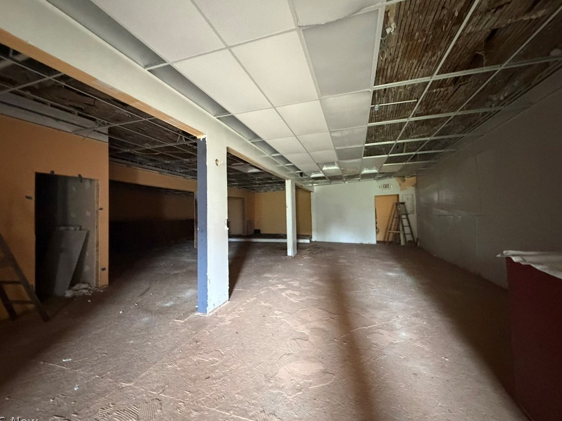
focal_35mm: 15
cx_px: 278
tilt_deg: +3.6
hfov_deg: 98.2
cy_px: 206
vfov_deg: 81.7
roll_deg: +1.4
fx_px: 244
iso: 1250
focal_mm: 2.22
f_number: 2.2
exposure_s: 1/33
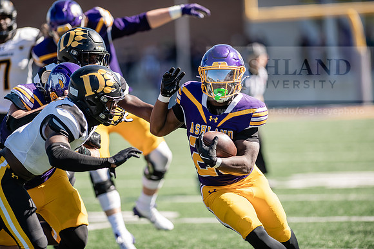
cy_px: 124
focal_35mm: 300
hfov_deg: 6.9
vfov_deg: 4.6
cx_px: 187
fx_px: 3117
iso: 200
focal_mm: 300
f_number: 3.2
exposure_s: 1/1000
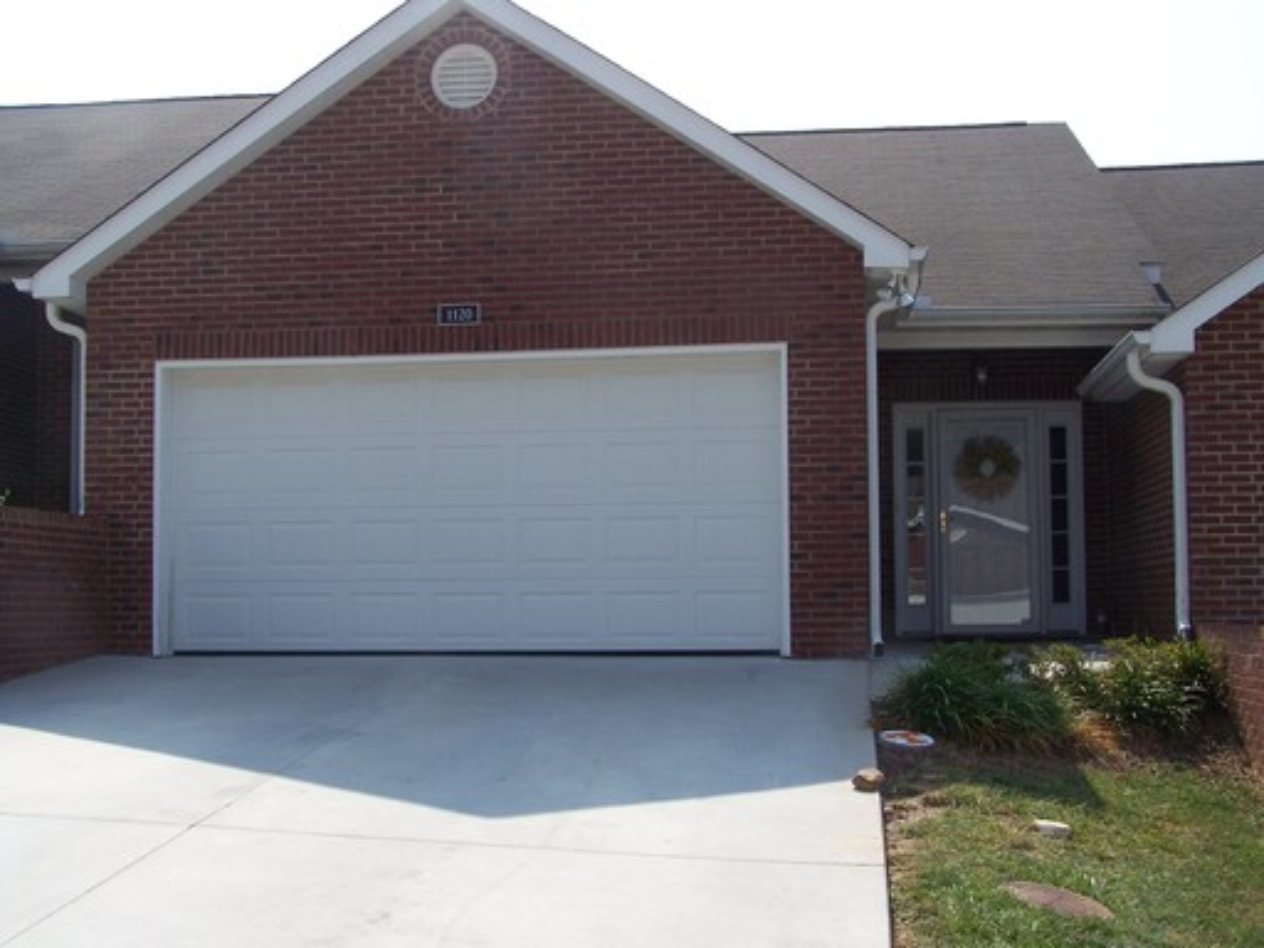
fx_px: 1753
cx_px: 632
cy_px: 474
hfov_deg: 39.7
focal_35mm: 48
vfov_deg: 30.3
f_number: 4
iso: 64
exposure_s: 1/500
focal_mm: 8
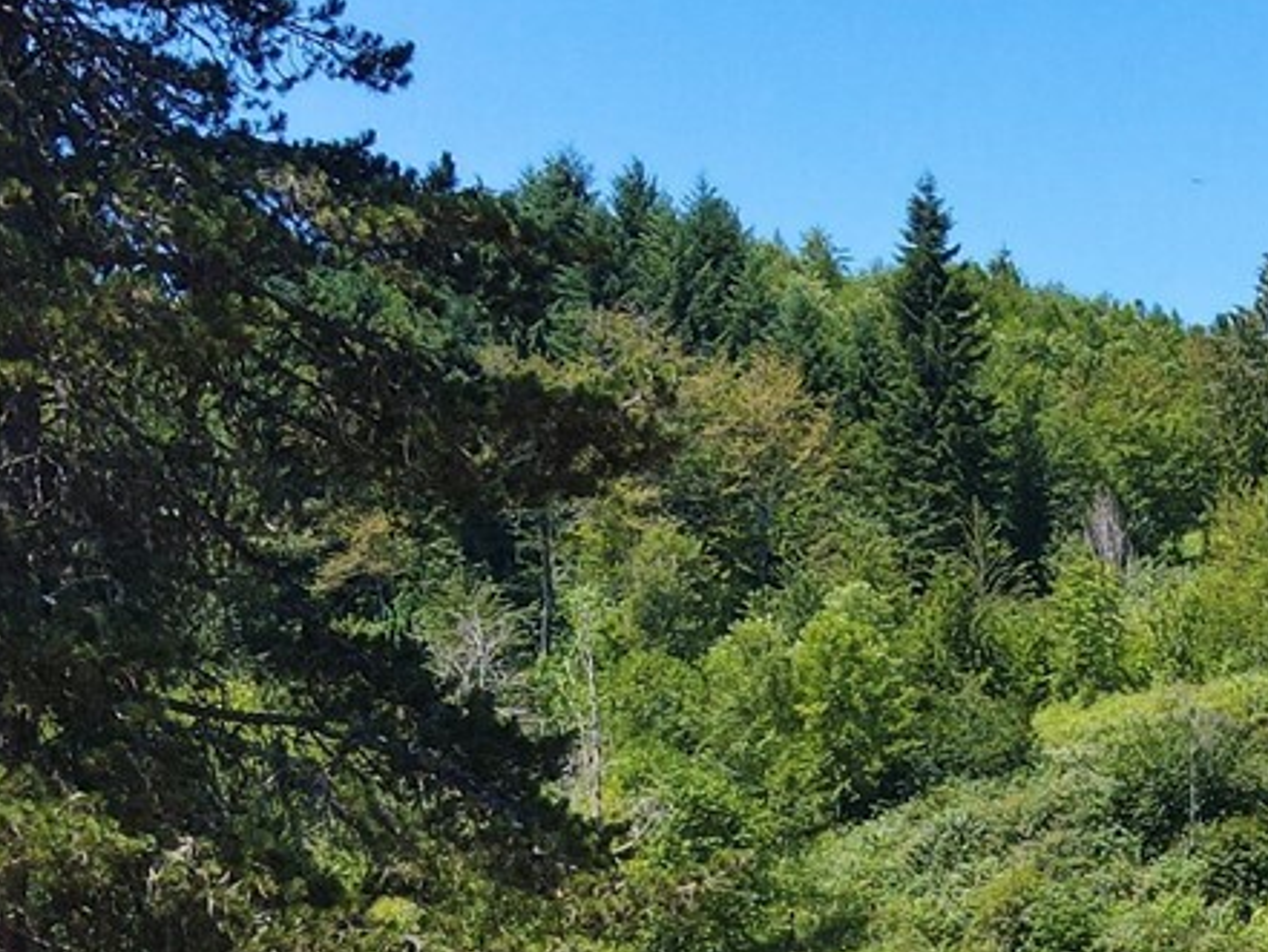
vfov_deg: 16.0
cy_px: 1280
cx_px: 1256
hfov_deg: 21.7
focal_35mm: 87
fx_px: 3188
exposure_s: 1/500
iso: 100
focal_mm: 4.5
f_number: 2.8
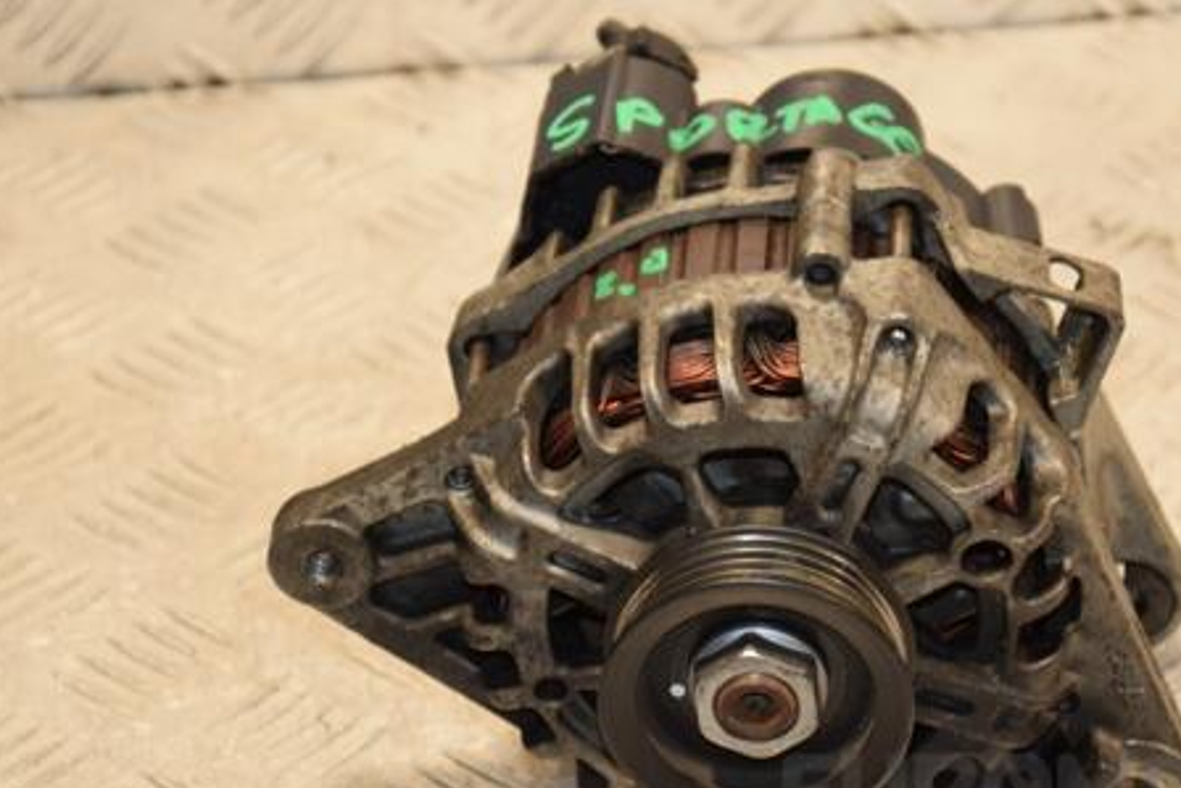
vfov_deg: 9.1
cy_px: 443
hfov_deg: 13.6
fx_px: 4944
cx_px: 733
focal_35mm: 151
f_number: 5.3
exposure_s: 1/125
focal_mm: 75
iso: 800
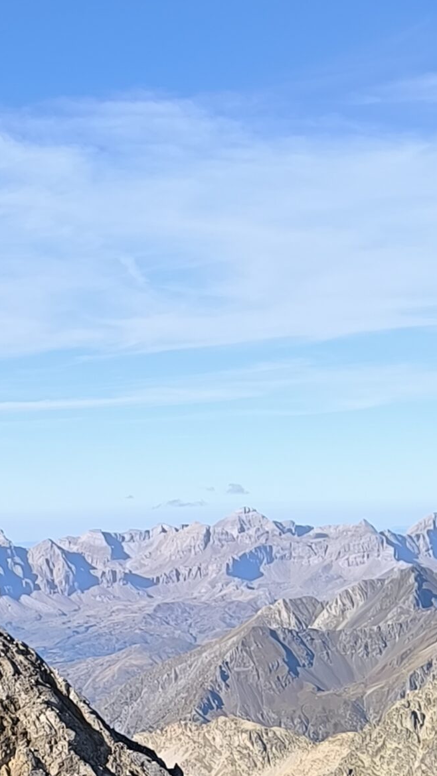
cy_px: 826
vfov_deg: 21.9
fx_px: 1916
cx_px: -98
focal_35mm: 93
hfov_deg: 12.7
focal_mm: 6.14
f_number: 1.65
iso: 50
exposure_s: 1/702
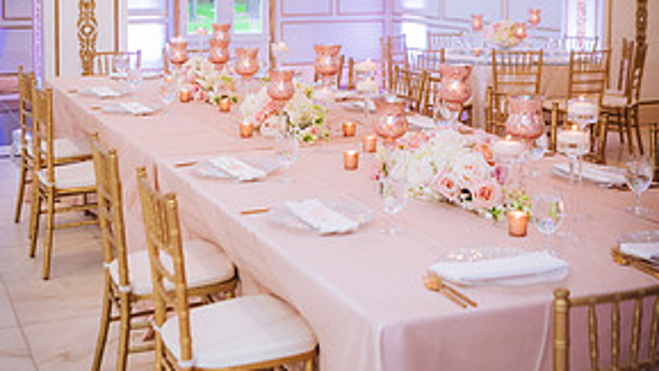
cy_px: 52
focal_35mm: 57
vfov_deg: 20.8
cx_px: 328
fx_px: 997
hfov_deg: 36.6
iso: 800
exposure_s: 1/200
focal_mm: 35
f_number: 2.8
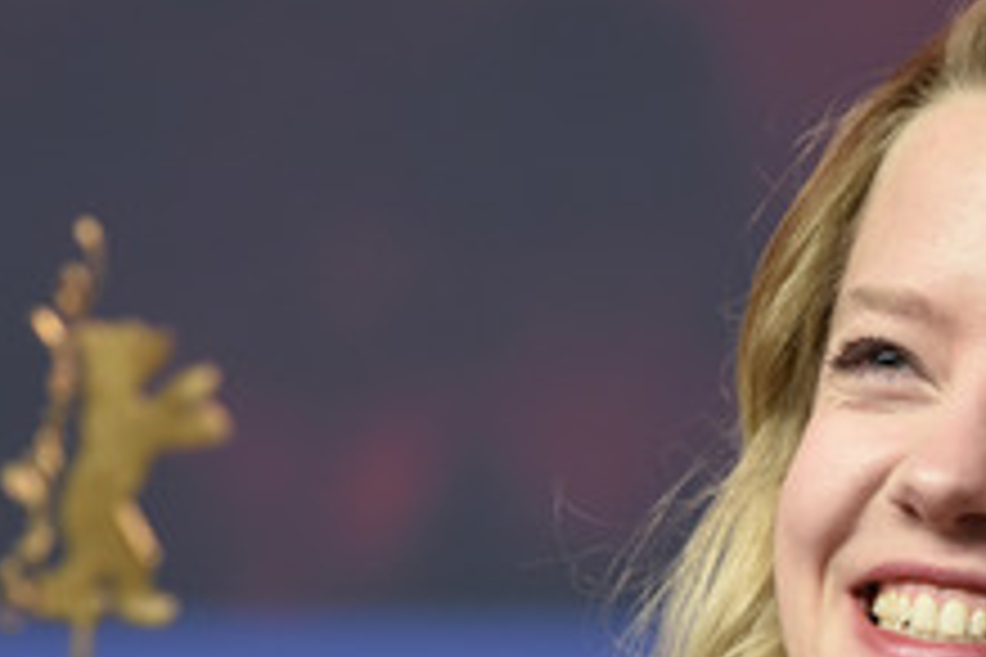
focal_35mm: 401
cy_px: 590
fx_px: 10982
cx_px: 651
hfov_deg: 5.1
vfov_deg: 3.4
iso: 640
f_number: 3.2
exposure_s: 1/250
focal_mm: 130
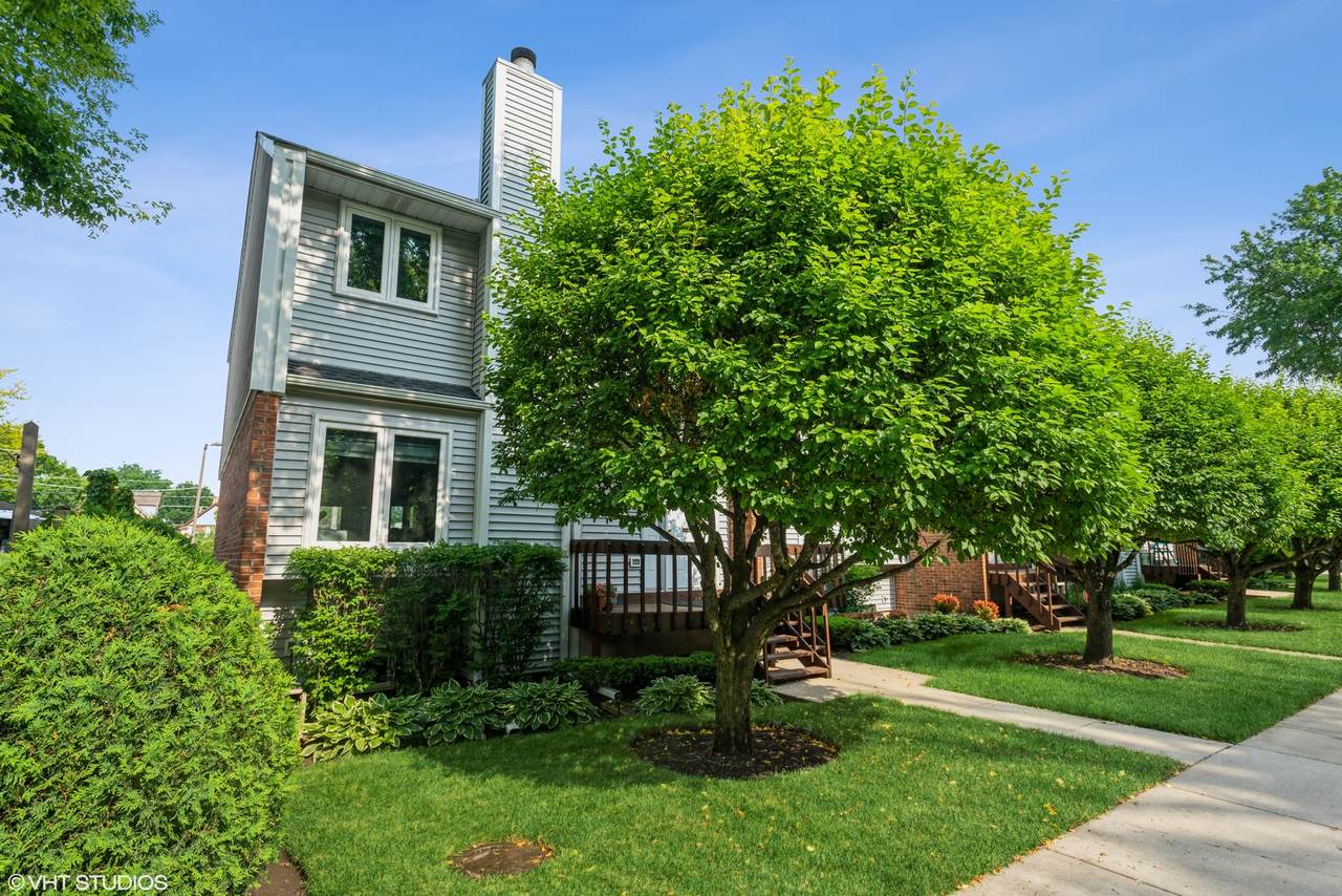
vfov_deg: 64.6
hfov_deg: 86.9
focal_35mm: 19
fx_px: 708
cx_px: 671
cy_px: 448
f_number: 8
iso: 100
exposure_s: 1/100
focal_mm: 19
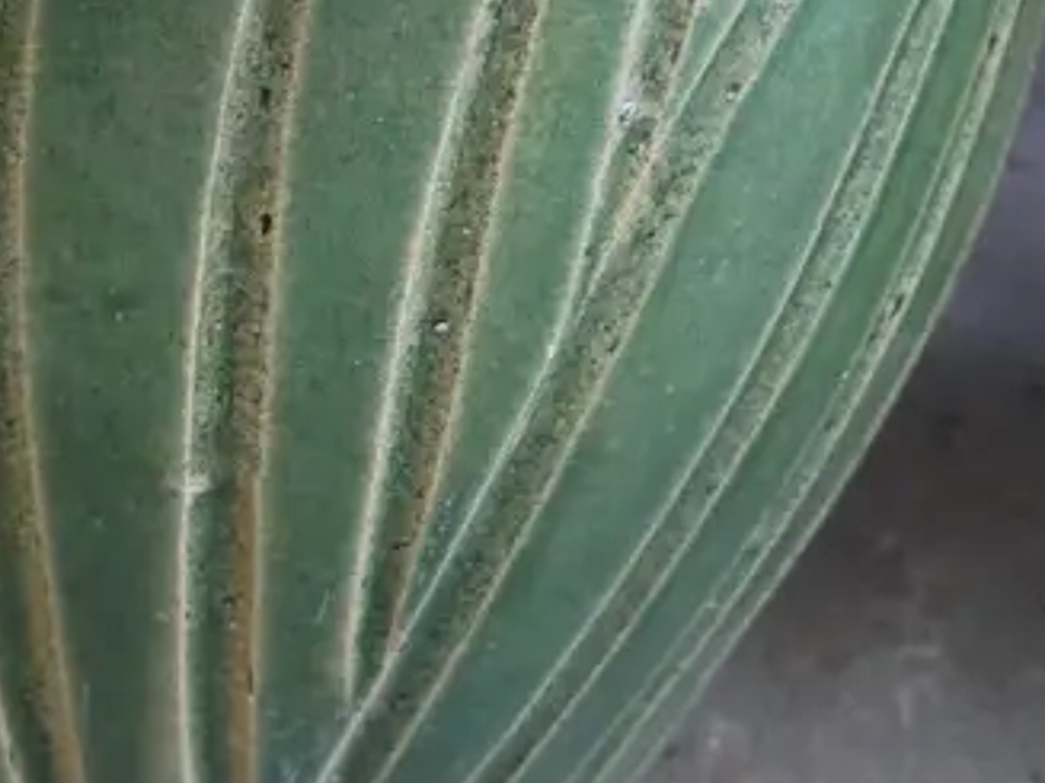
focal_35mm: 94
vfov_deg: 15.5
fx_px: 2837
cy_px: 64
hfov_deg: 20.7
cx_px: 221
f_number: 4
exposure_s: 1/60
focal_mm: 15
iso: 2500
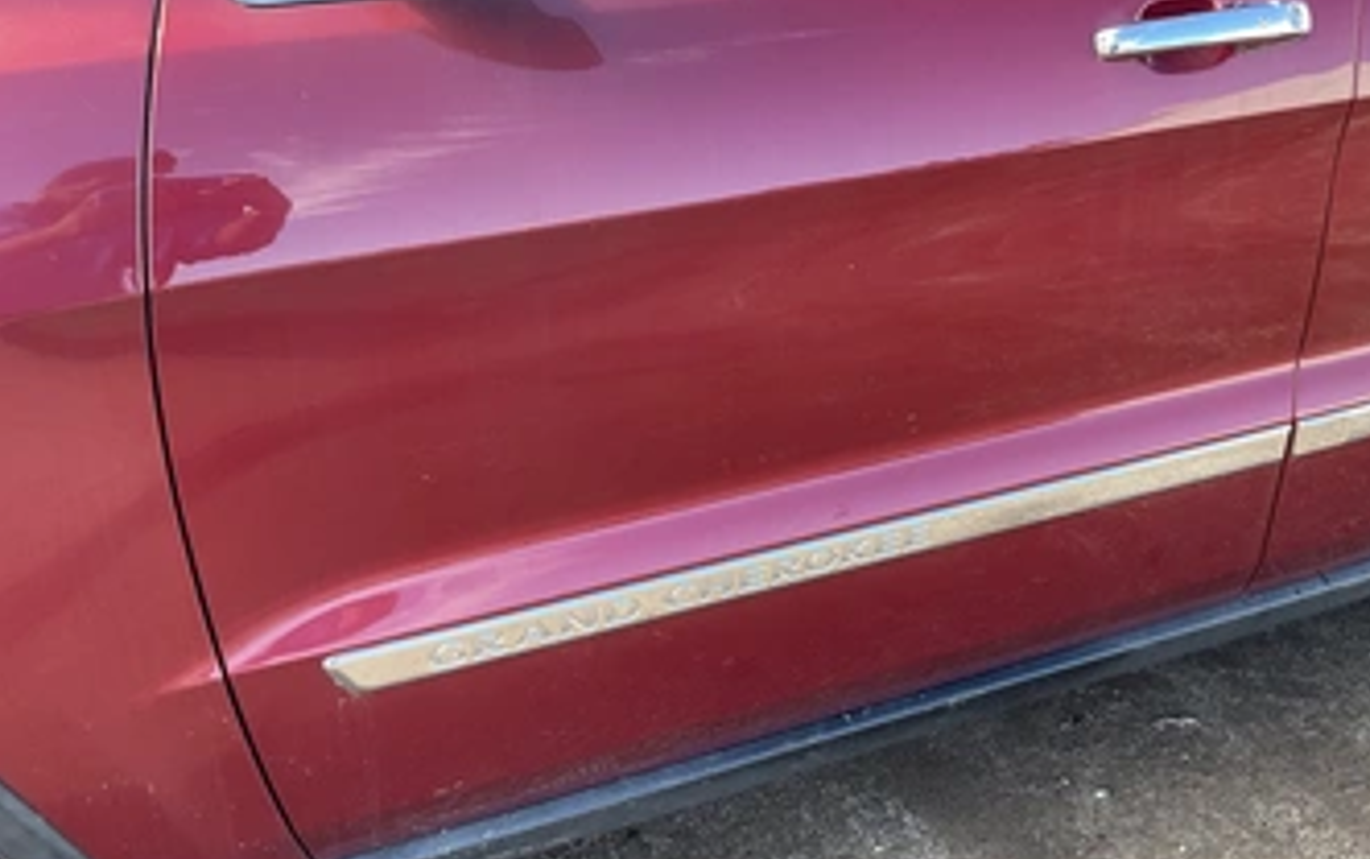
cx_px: 821
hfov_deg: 52.4
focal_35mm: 37
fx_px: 1382
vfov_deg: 34.4
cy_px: 351
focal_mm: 3
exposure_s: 1/122
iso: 25
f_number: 1.8
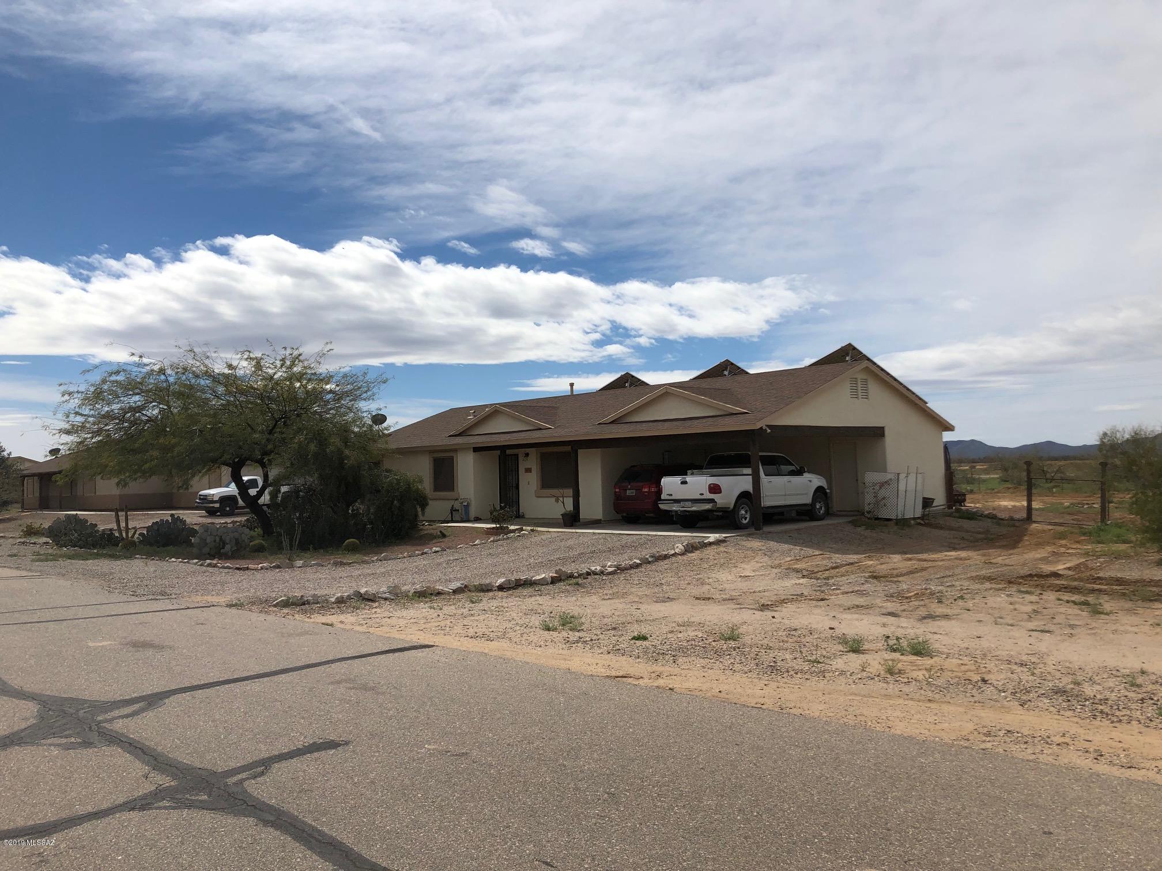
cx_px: 581
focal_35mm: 28
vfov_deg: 49.7
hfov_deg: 63.4
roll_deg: +1.9
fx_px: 940
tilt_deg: +1.9
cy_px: 436
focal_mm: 3.99
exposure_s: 1/5348
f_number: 1.8
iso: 20
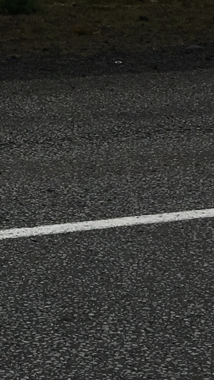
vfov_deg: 14.4
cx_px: -126
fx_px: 1382
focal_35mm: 137
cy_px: -221
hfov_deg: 8.6
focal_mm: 4.15
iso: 25
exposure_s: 1/8547
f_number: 2.2
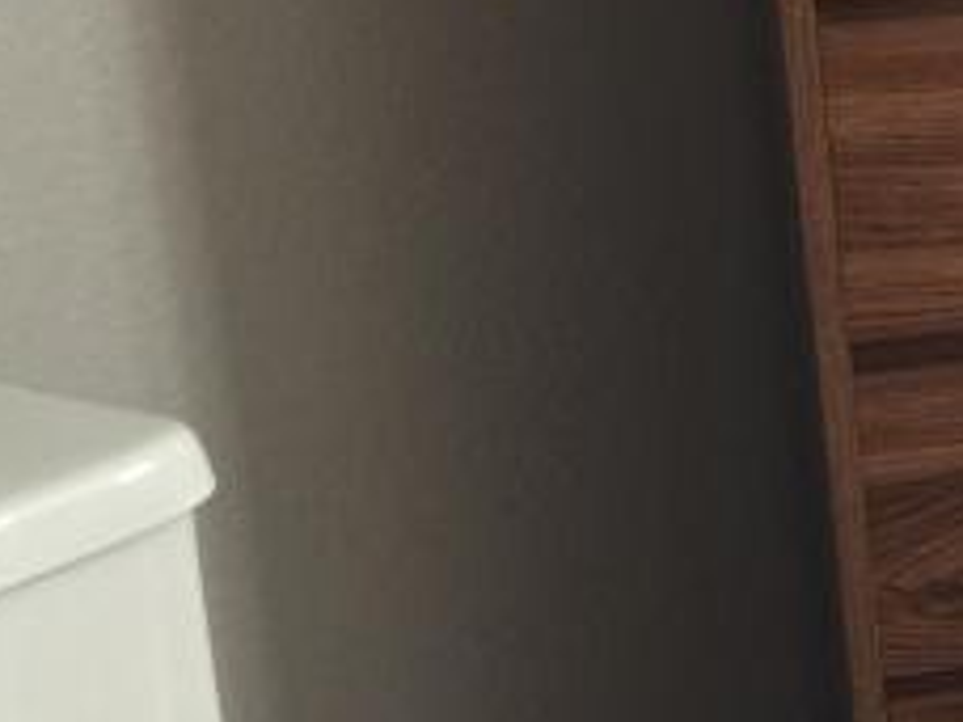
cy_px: 220
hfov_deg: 13.7
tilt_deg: -18.6
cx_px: 1664
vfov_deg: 11.4
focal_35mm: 130
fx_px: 3617
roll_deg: +0.8
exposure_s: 1/15
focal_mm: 4.15
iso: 32
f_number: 2.2
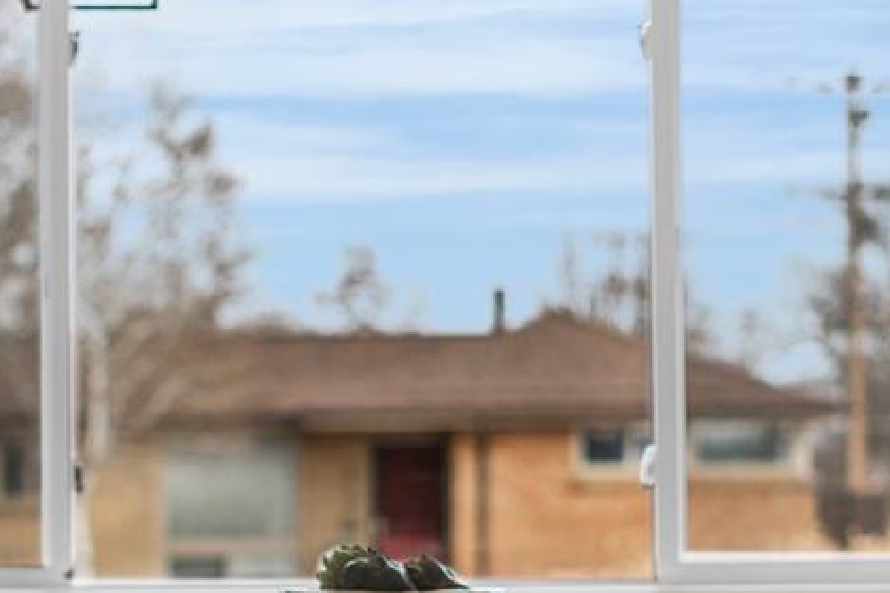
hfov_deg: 12.1
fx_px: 4202
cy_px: 610
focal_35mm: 170
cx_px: 229
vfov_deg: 8.0
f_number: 1.8
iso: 160
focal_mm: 50
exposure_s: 1/100
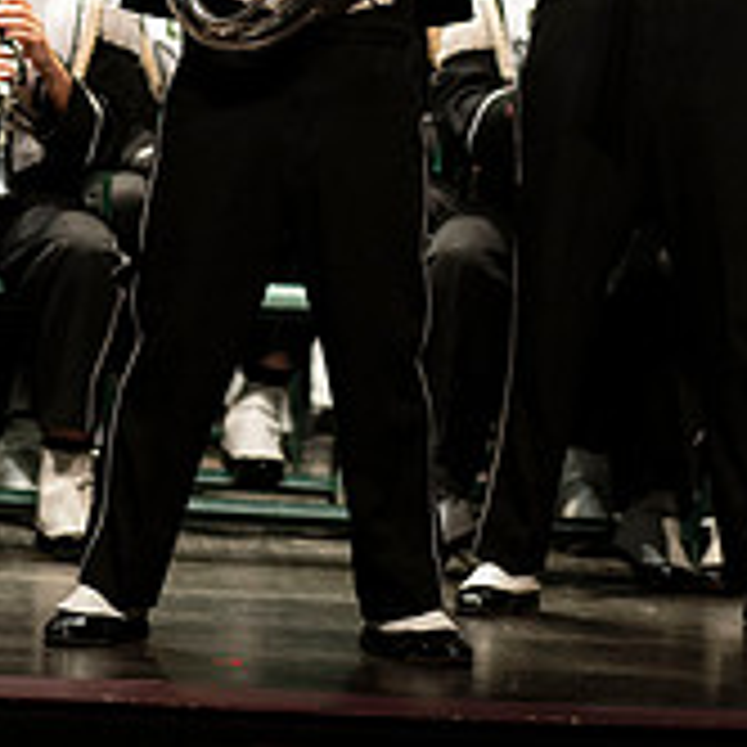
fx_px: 16870
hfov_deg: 2.5
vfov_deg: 2.5
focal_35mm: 691
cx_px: 308
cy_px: -198
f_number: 2.8
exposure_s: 1/500
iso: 3200
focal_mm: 300
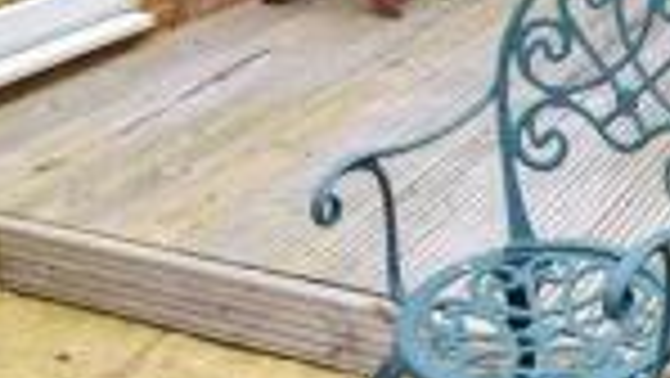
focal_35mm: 69
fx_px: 1226
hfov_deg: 28.7
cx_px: 666
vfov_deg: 14.5
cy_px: -376
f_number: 8
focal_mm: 10
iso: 400
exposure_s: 1/250
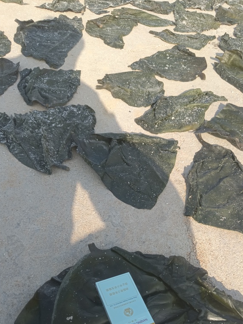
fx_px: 300
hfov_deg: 43.8
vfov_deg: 55.2
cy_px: 225
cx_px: 150
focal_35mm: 32
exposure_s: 1/252
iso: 100
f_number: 1.88
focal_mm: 5.59
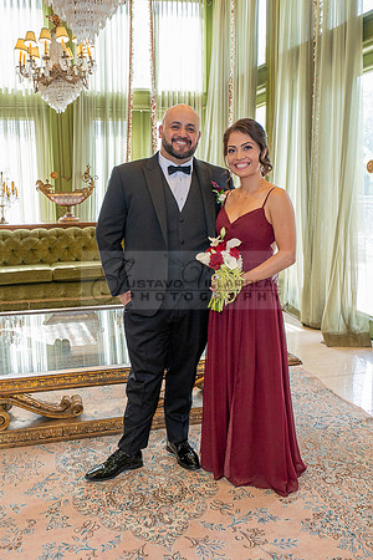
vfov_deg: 53.1
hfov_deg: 36.9
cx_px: 180
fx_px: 559
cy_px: 280
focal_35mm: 36
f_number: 3.5
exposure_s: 1/160
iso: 500
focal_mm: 24
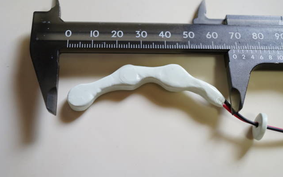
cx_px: 141
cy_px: 94
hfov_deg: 43.5
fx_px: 355
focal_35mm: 46
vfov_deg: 28.0
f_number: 4
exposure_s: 1/60
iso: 500
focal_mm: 30
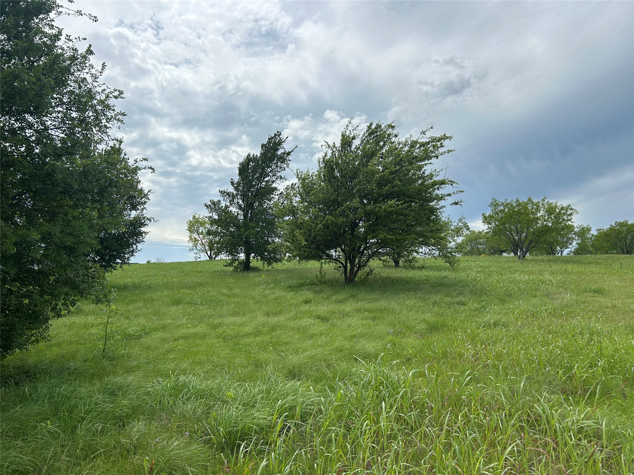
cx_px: 317
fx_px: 476
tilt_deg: +4.3
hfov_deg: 67.3
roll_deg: +0.0
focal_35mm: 26
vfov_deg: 53.1
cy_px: 238
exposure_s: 1/8696
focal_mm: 5.7
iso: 50
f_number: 1.5
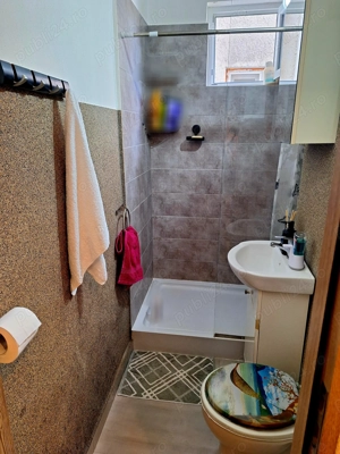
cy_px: 227
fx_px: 301
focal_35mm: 23
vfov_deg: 73.9
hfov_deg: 58.9
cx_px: 170
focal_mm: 5.54
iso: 160
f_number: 1.8
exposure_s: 1/50
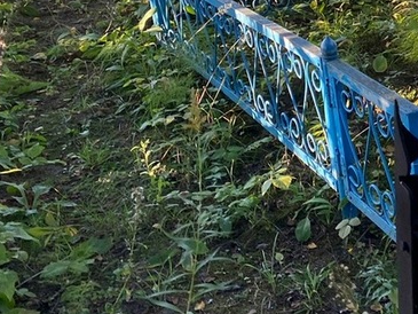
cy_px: -21
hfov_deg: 23.6
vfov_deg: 19.4
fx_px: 882
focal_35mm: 73
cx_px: 543
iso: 100
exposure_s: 1/121
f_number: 1.8
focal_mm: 4.25
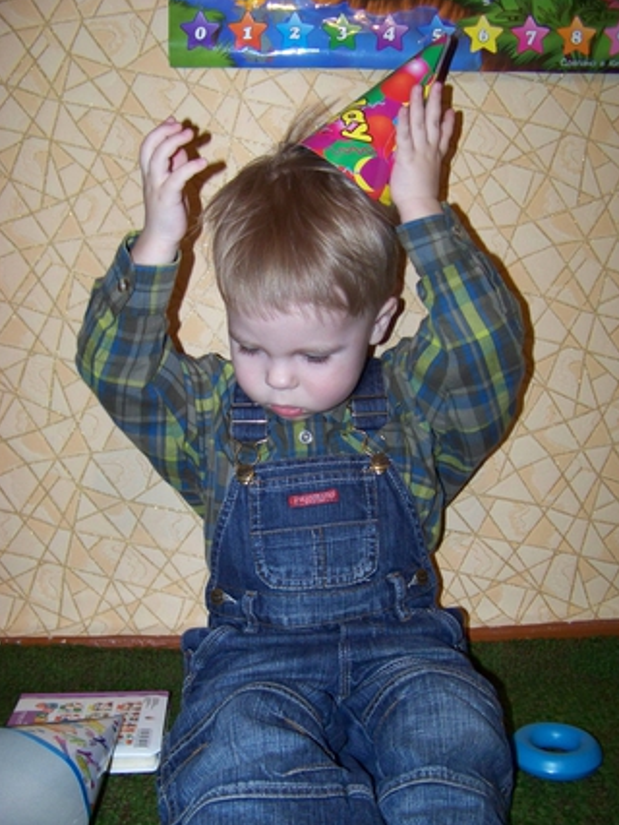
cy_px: 420
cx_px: 306
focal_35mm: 38
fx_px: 905
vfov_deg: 48.9
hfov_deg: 37.8
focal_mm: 5.85
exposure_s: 1/30
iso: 200
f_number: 2.8
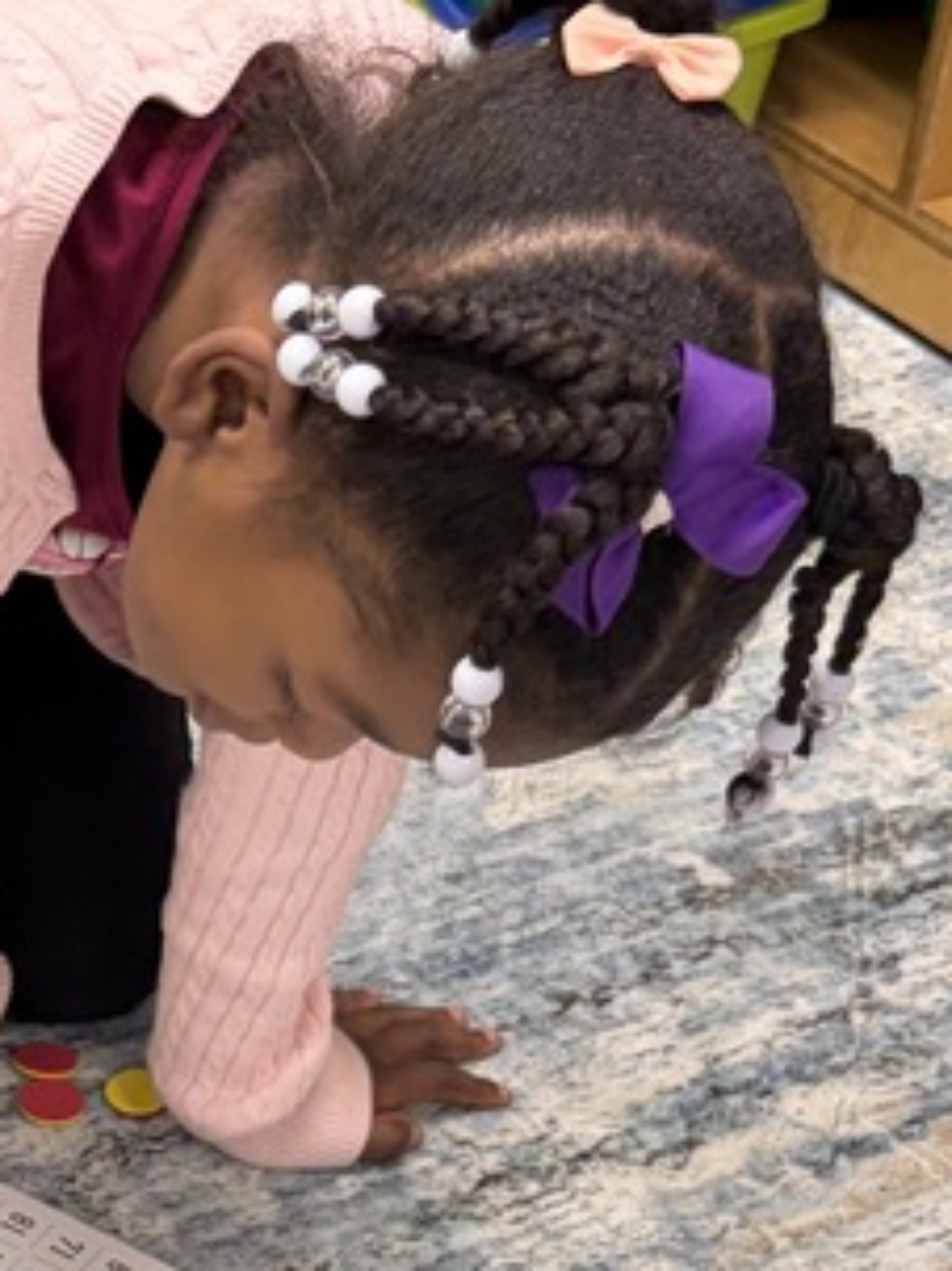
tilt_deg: -39.9
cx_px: -59
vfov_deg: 21.9
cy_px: 1036
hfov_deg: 16.3
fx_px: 3229
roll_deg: -2.3
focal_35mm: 88
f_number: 1.6
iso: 100
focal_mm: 5.96
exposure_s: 1/60
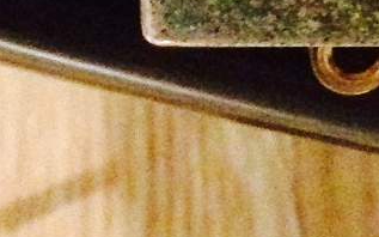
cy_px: -934
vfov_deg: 4.8
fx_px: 2334
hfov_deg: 8.7
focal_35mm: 226
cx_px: 802
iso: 800
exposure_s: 1/15
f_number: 2.4
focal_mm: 4.12
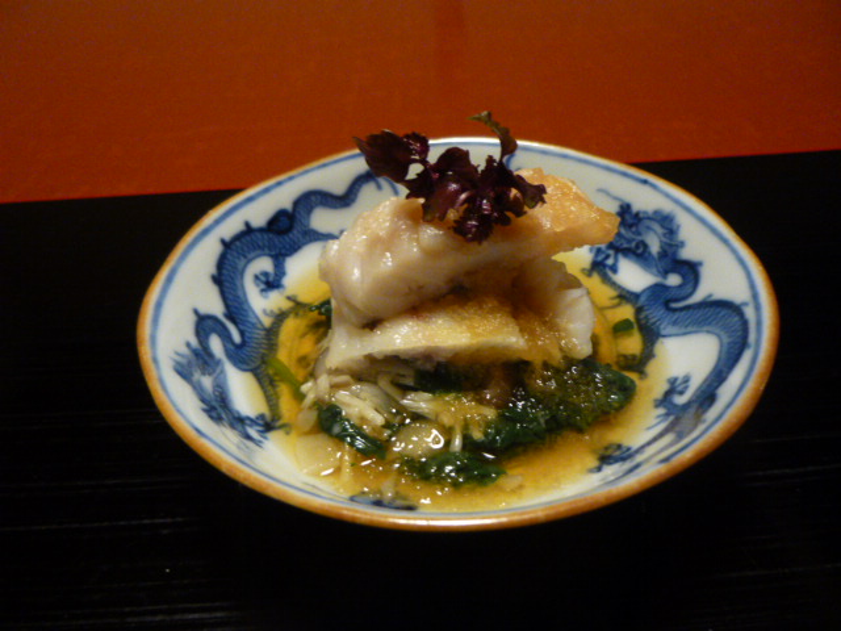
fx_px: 607
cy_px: 316
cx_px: 420
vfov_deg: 54.9
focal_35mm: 25
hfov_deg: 69.4
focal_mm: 4.5
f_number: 3.1
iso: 800
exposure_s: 1/8
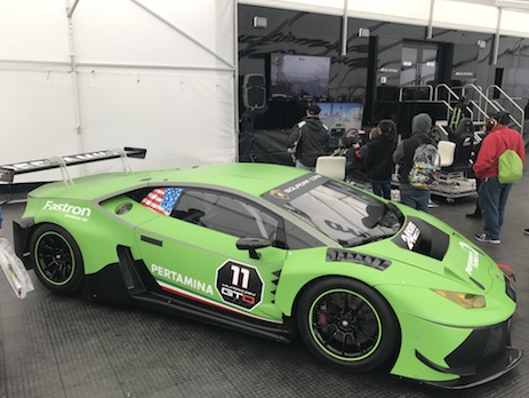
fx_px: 444
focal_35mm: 29
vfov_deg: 48.3
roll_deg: -0.4
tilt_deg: -12.8
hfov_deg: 61.6
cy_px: 199
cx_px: 266
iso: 32
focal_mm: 3.99
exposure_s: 1/120
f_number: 1.8
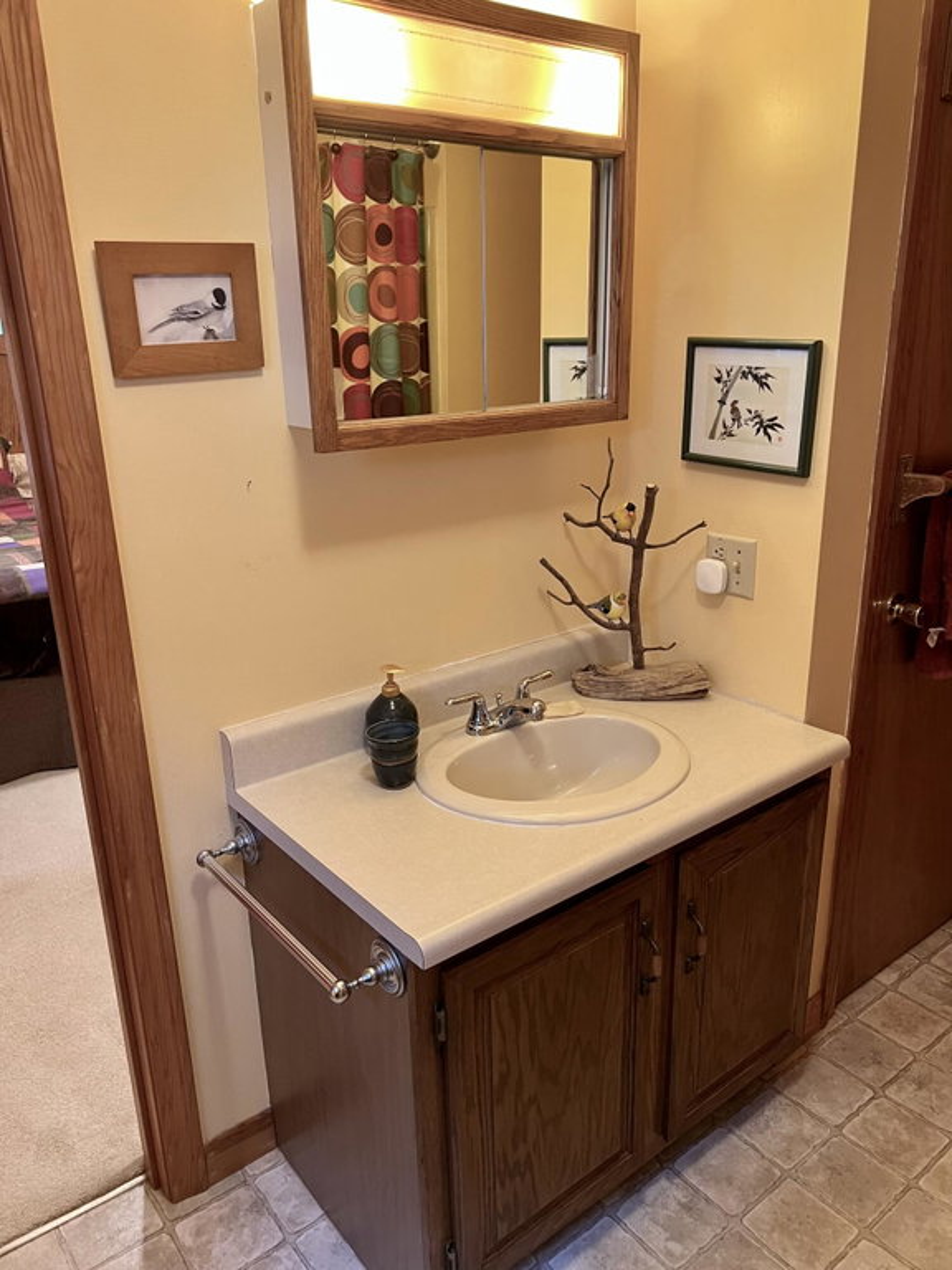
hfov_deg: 53.1
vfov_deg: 67.3
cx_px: 476
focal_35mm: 26
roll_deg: +2.5
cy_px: 635
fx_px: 953
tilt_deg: -17.9
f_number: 1.5
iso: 200
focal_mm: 5.7
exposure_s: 1/60
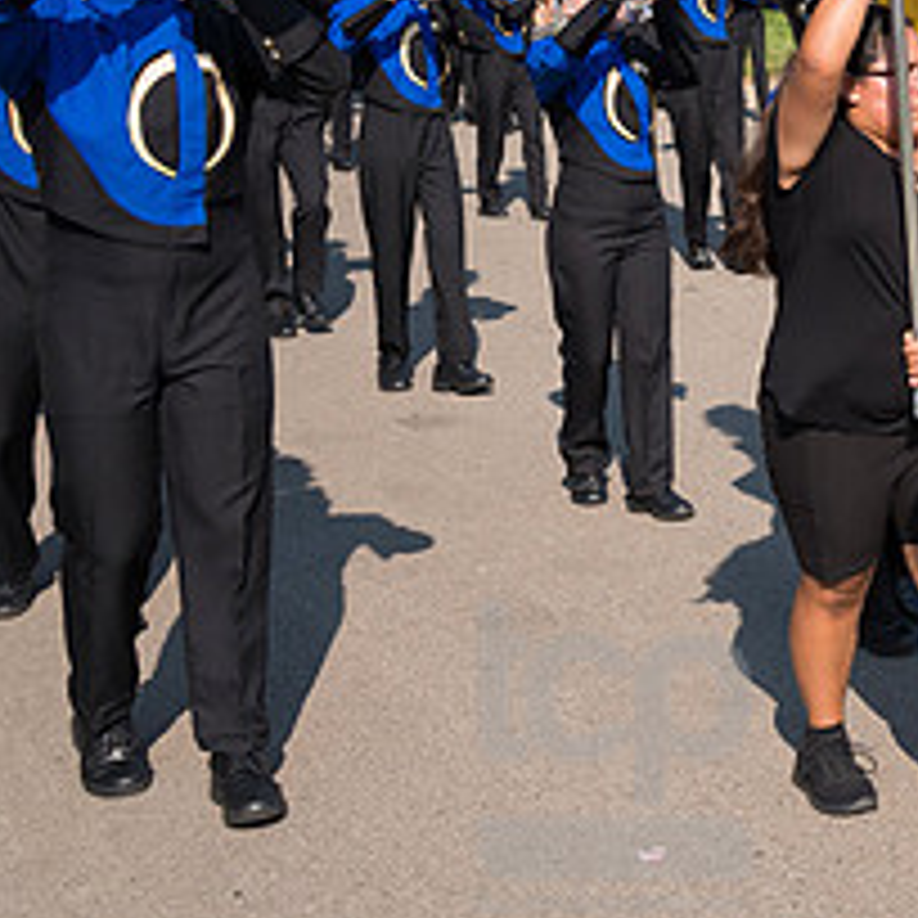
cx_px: 1256
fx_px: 2250
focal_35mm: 75
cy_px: 128
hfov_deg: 20.6
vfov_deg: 22.6
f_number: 6.3
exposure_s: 1/800
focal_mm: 31
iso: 320
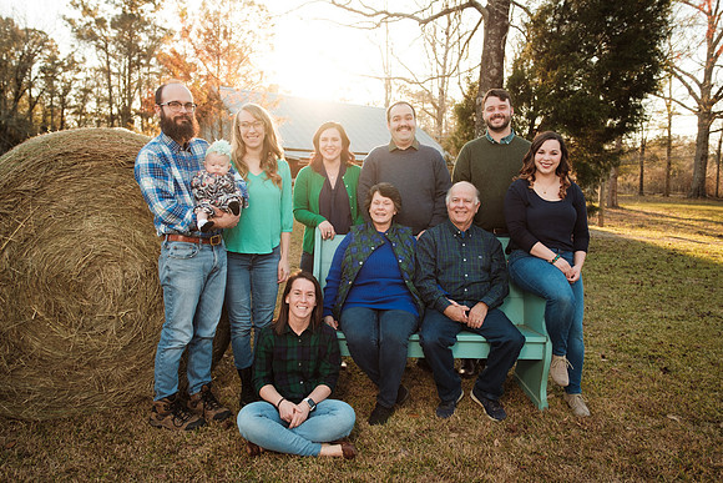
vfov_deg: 48.0
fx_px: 542
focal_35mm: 27
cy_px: 242
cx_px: 362
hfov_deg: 67.4
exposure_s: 1/250
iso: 200
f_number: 2.8
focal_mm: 18
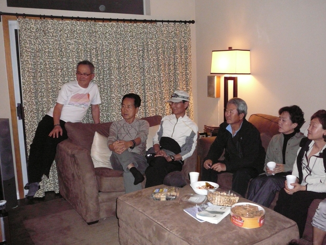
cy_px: 121
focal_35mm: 36
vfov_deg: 39.7
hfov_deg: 51.4
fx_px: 339
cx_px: 165
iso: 400
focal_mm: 5.2
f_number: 2.8
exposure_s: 1/30
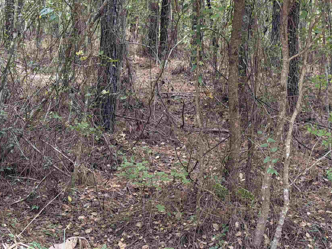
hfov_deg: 21.9
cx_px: 222
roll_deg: -1.5
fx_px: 854
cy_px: 80
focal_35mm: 89
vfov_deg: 16.6
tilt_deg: -6.1
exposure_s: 1/145
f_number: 1.78
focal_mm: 6.76
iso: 125
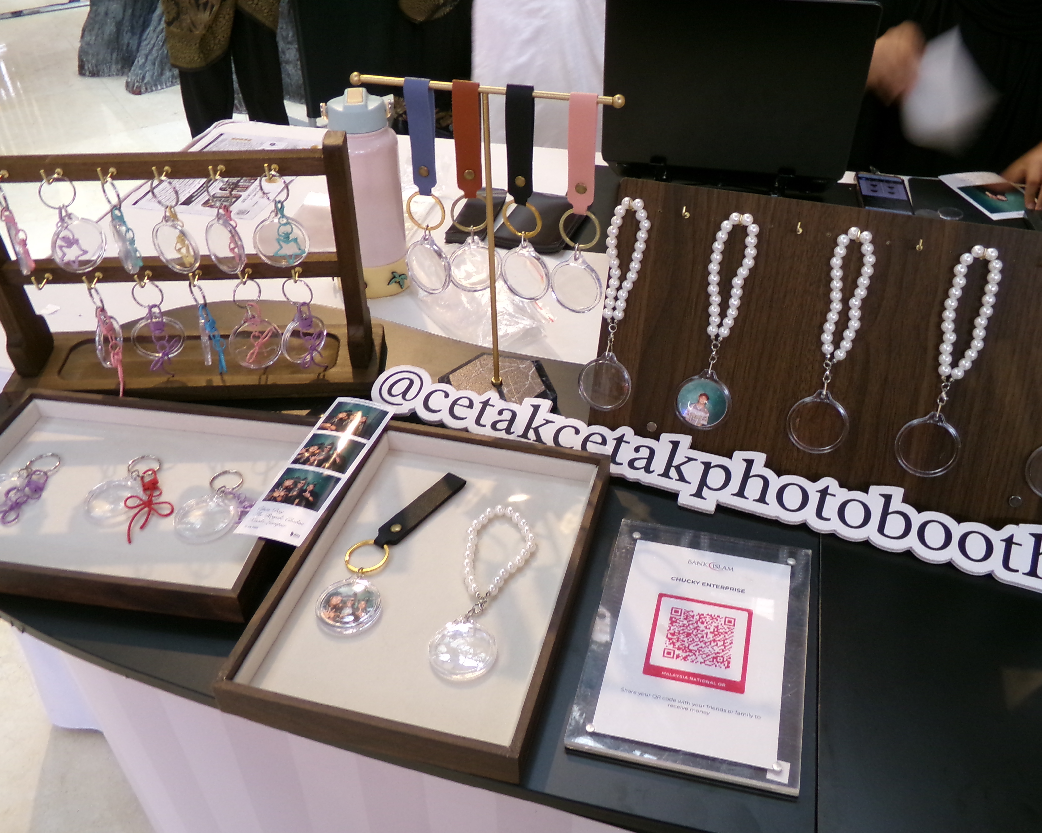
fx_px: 925
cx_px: 544
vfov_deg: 48.5
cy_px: 414
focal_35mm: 30
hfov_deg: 58.8
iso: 302
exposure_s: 1/17
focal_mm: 5
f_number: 3.8
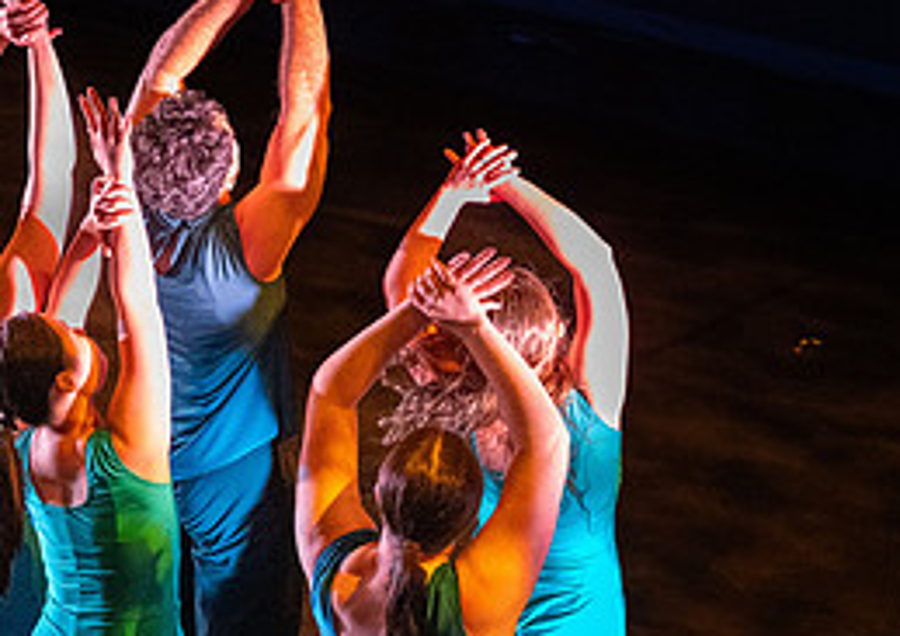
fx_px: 3158
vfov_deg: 11.5
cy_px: 261
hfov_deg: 16.0
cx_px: 111
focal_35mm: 124
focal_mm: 48
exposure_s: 1/200
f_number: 2.8
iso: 8000
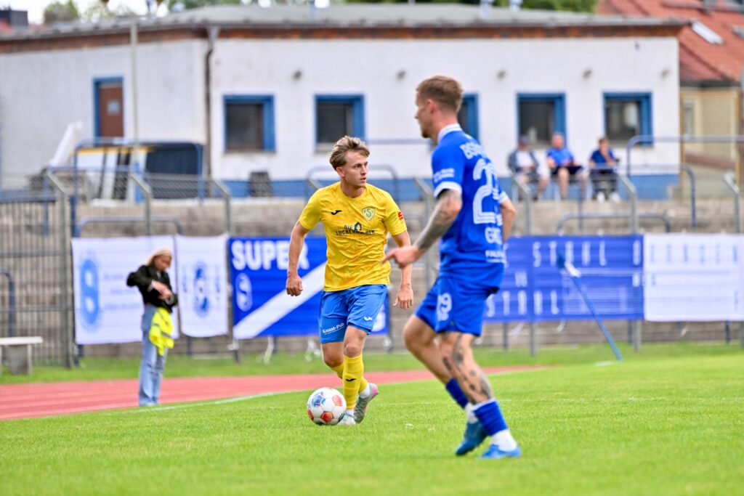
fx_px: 8267
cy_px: 248
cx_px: 372
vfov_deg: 3.4
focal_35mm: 400
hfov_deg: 5.2
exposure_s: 1/2000
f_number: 5.6
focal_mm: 400
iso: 2000
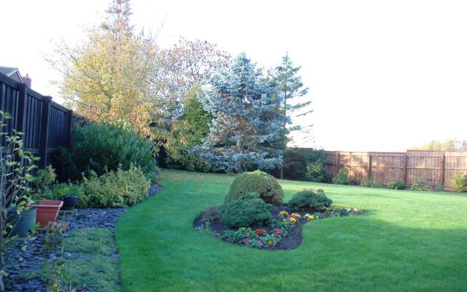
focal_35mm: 28
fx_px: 356
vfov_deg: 44.6
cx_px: 234
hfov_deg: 66.4
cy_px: 140
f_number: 4.5
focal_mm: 18
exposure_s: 1/80
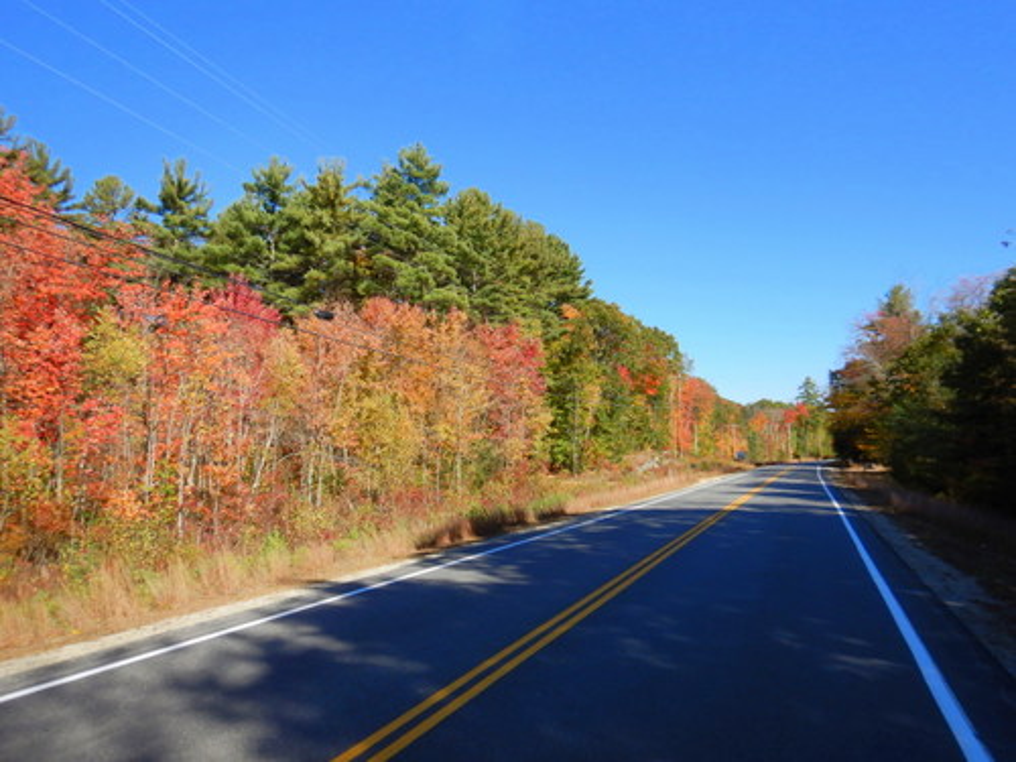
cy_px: 381
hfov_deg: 71.6
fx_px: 704
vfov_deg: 56.8
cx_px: 508
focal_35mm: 24
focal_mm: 4.3
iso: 125
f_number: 2.8
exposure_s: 1/1500
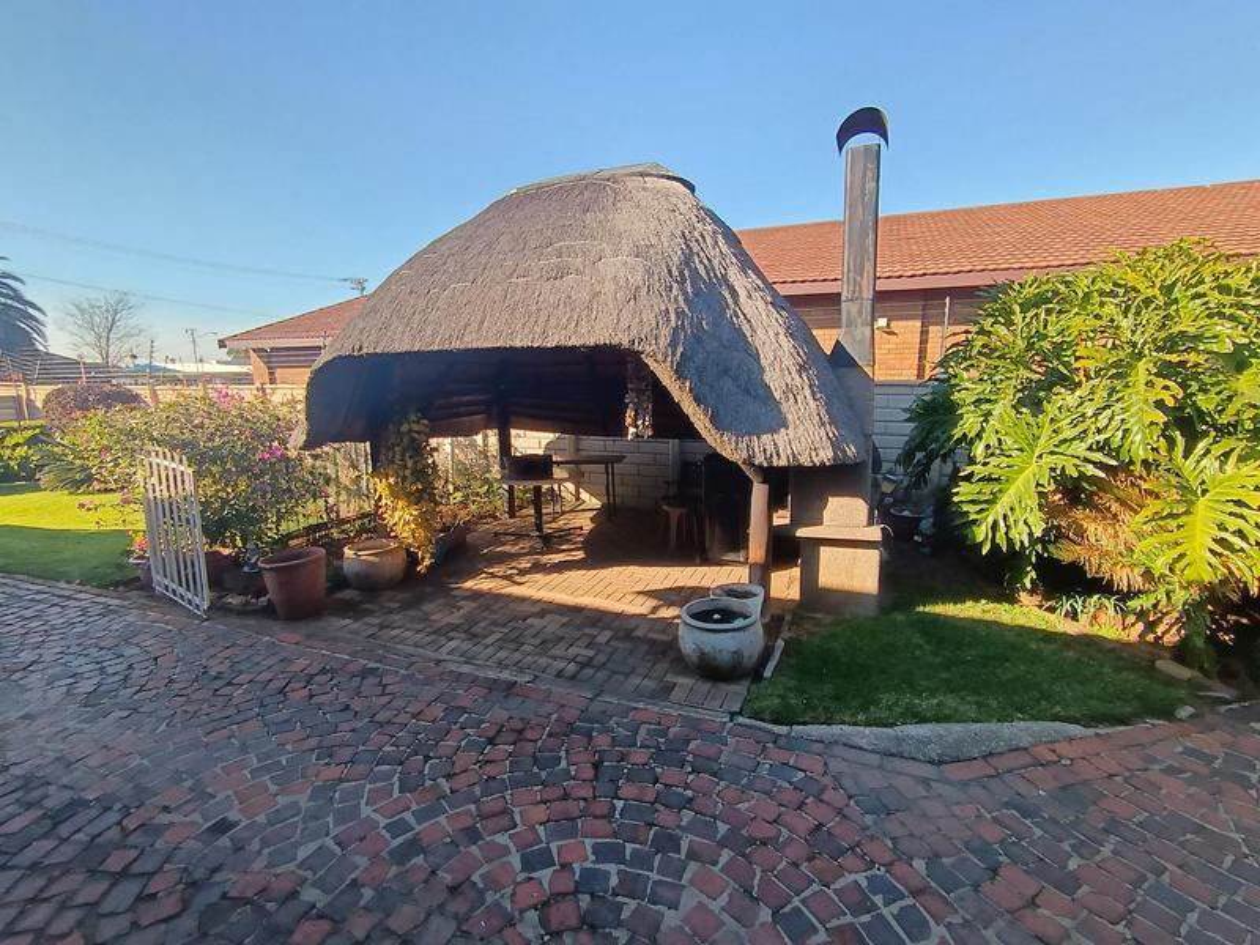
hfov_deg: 91.0
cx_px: 630
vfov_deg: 74.7
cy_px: 472
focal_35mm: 17
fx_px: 619
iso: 100
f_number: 2.2
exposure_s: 1/374
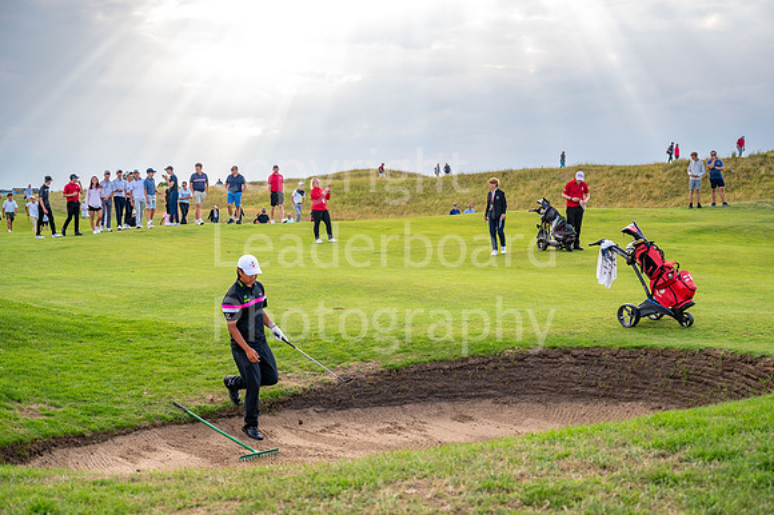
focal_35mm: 52
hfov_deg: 38.2
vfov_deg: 26.0
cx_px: 387
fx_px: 1117
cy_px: 258
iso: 400
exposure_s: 1/1250
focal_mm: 52
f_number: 4
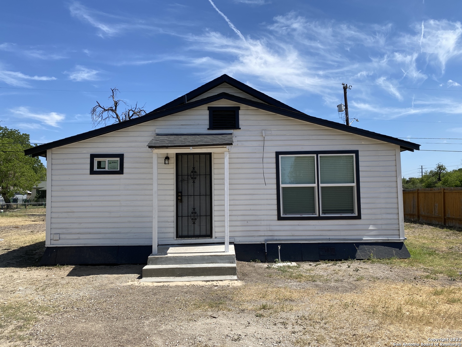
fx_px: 347
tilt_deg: +2.5
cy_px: 174
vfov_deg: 53.1
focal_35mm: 26
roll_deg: +0.6
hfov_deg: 67.3
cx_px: 231
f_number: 1.8
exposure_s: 1/3401
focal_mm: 4.25
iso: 32
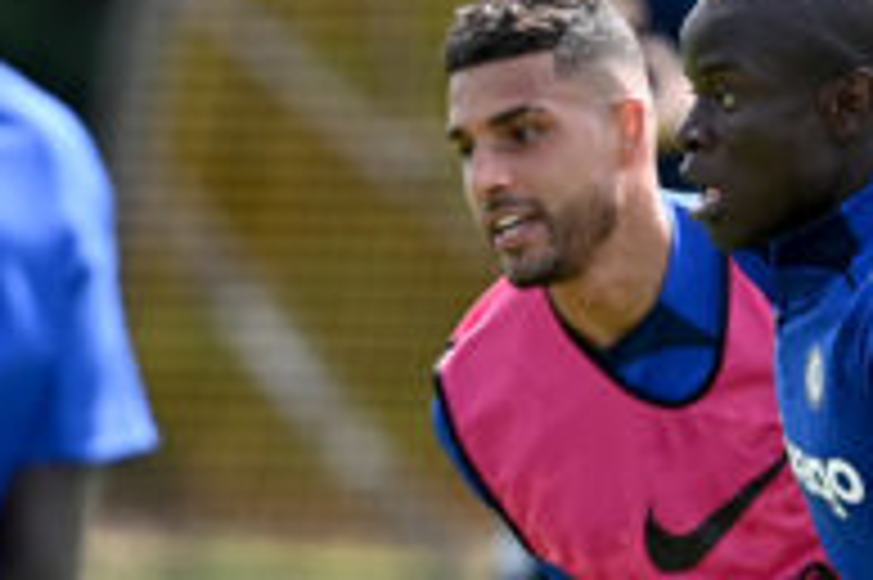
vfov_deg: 0.9
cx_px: 765
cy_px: 661
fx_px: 37531
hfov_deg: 1.3
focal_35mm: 1549
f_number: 4
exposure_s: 1/1600
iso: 400
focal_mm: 400
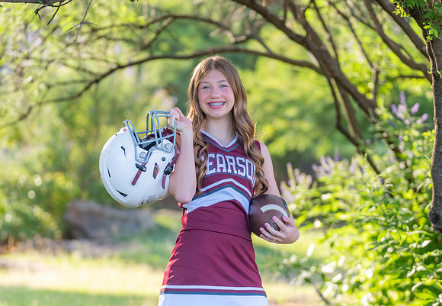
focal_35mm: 143
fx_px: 1780
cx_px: 237
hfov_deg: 14.2
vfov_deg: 9.8
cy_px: 193
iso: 200
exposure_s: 1/320
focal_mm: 109
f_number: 2.8
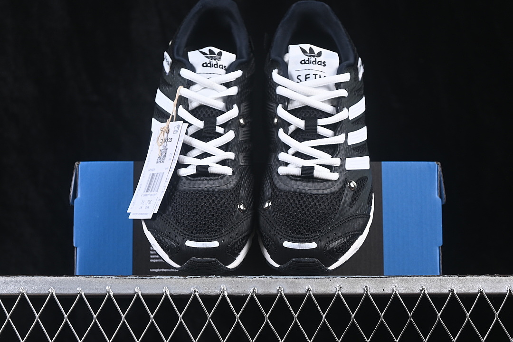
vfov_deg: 18.2
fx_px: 1069
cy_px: 171
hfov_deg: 27.0
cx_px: 256
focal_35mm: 75
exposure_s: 1/60
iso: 160
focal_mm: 50
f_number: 6.3
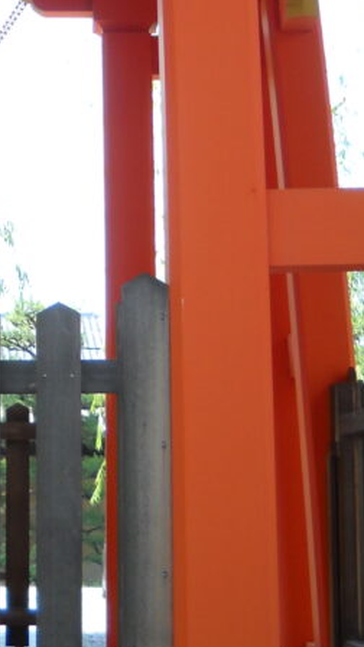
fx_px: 1750
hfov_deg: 11.4
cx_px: -173
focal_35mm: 102
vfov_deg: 20.5
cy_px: 45
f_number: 3.1
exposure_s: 1/100
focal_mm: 6.72
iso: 64
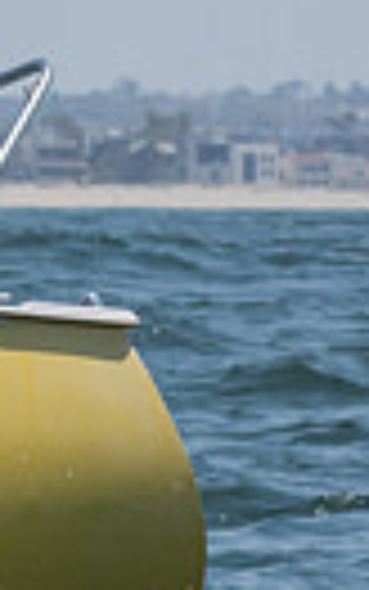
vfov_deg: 3.0
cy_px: 52
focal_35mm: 711
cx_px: -814
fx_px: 11428
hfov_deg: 1.8
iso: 400
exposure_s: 1/1600
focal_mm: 105
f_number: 8
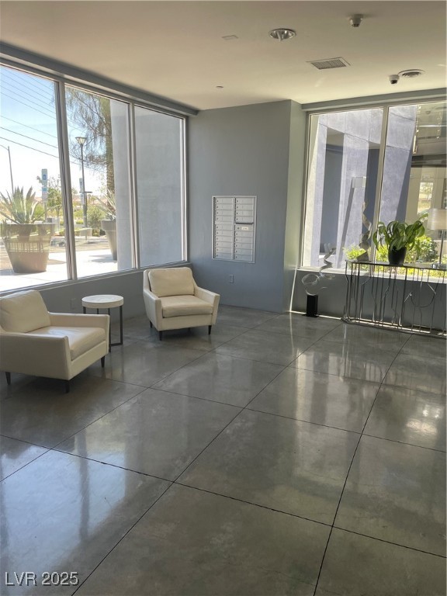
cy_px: 298
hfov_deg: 53.1
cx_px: 224
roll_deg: -0.1
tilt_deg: -10.3
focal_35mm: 26
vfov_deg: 67.3
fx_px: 448
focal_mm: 4.2
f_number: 1.6
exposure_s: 1/120
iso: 80
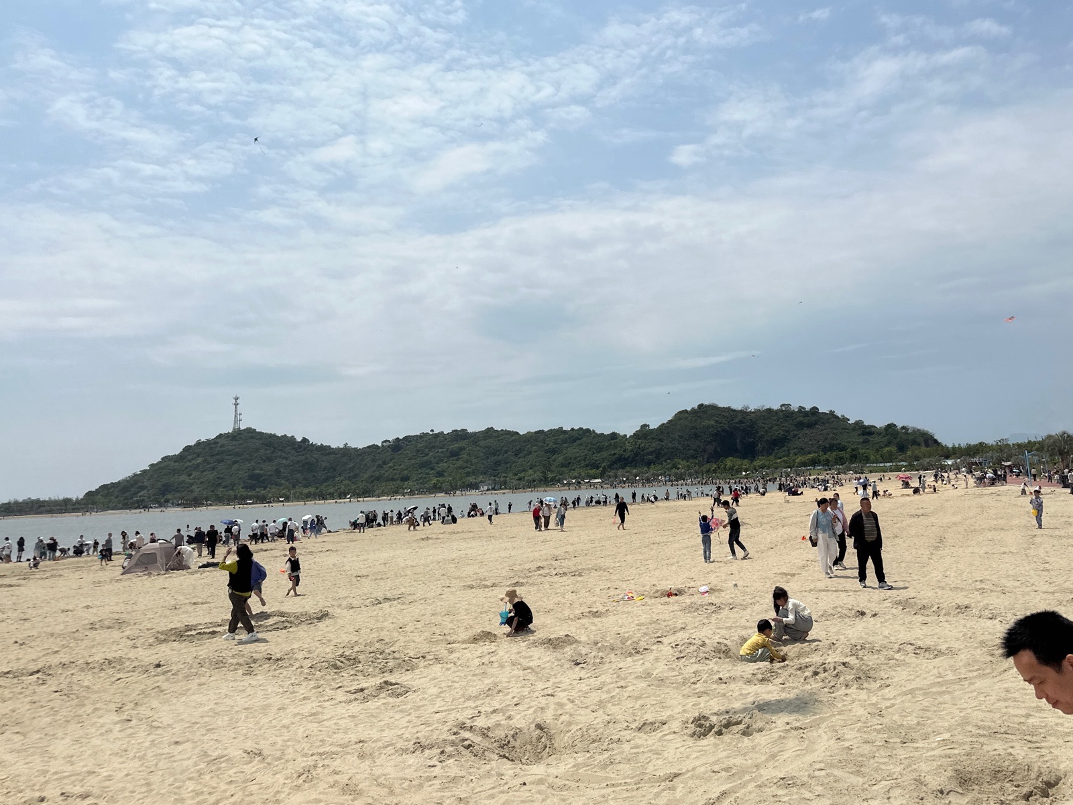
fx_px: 930
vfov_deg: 46.7
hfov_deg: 59.5
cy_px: 348
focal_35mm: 30
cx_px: 642
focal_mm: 6.86
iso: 100
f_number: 1.78
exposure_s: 1/18519
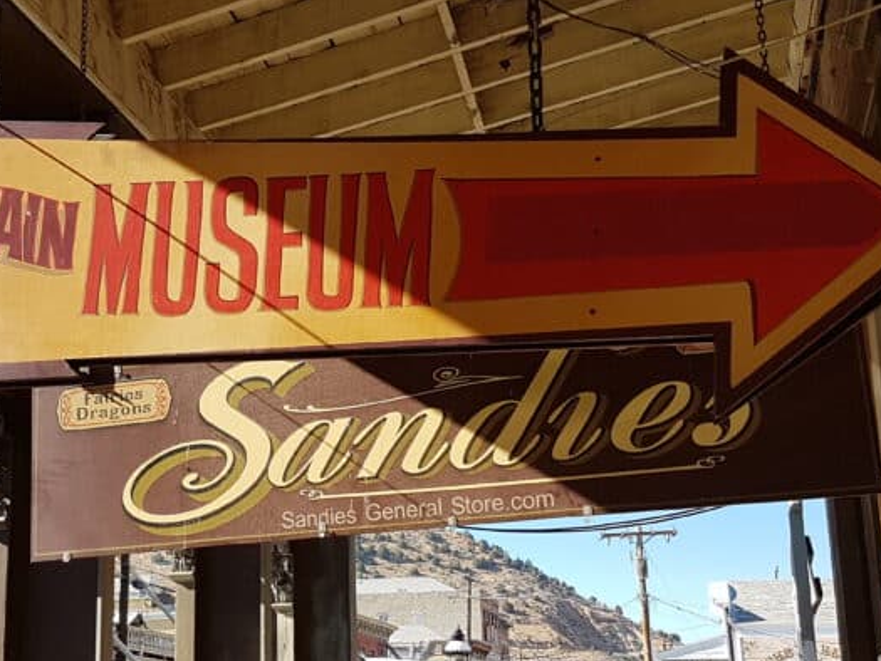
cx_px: 310
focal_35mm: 38
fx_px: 967
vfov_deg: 37.6
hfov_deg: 48.3
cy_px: 399
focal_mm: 4.2
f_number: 1.7
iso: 40
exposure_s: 1/834
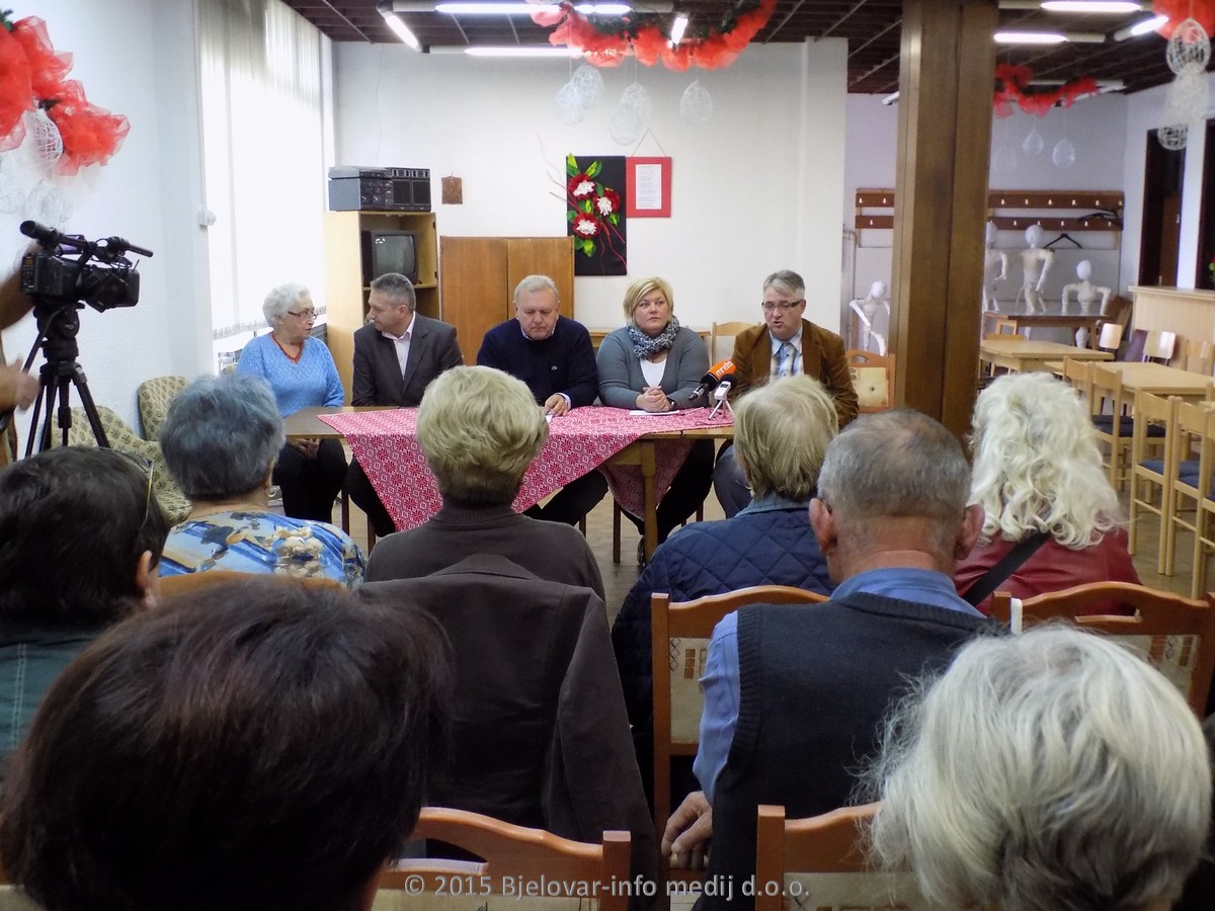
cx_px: 608
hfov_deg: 50.1
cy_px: 456
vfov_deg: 38.7
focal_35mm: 37
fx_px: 1299
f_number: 3.5
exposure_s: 1/13
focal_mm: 6.6
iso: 400
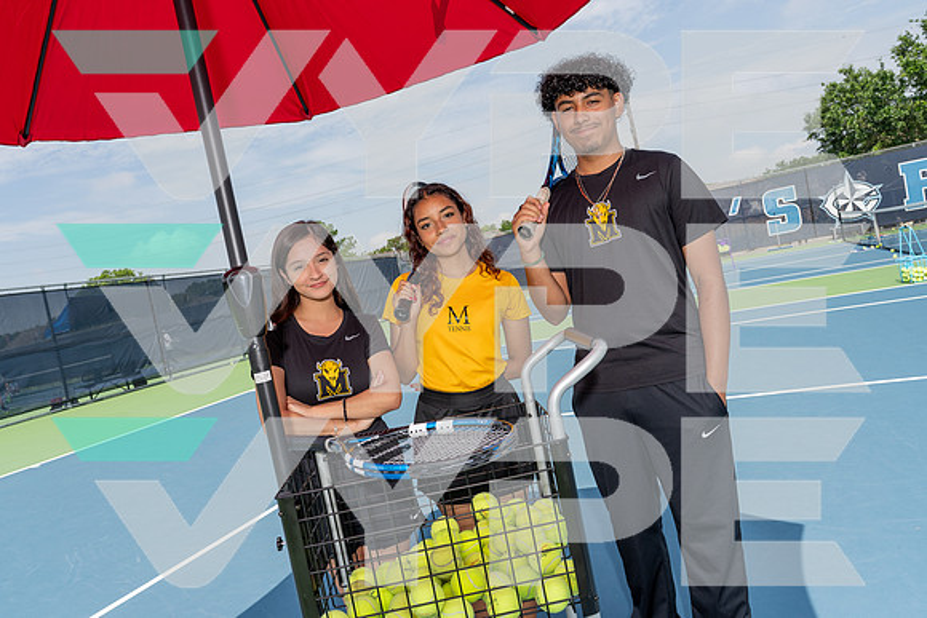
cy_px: 309
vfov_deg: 49.6
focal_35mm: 26
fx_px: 670
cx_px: 464
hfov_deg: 69.4
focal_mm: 26
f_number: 7.1
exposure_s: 1/250
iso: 100
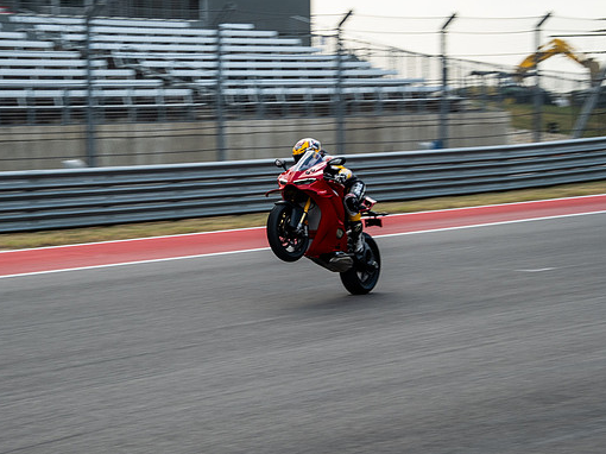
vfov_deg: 11.8
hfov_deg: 15.6
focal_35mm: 126
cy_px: 221
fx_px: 2205
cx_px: 177
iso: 160
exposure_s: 1/320
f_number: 5
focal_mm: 55
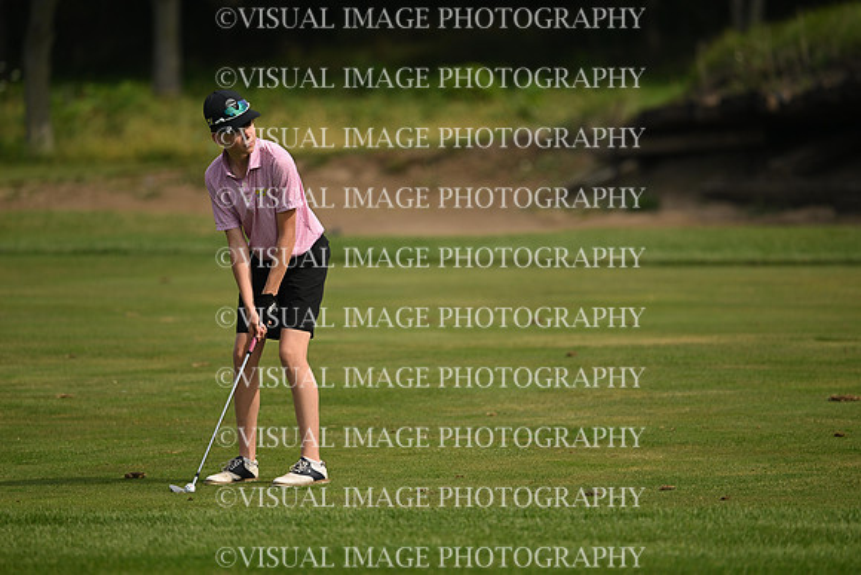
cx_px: 430
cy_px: 288
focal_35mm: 400
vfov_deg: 3.4
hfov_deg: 5.2
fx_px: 9568
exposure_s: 1/2500
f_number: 4.5
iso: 400
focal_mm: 400
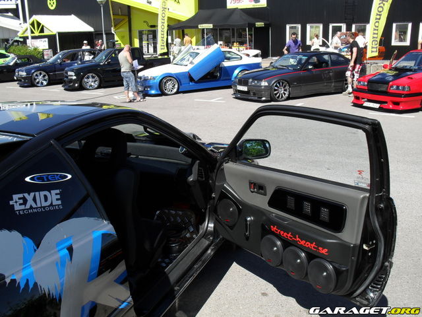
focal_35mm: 35
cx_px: 211
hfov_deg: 52.6
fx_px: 427
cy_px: 158
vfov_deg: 40.7
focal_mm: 6.3
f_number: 8.4
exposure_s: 1/125
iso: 100
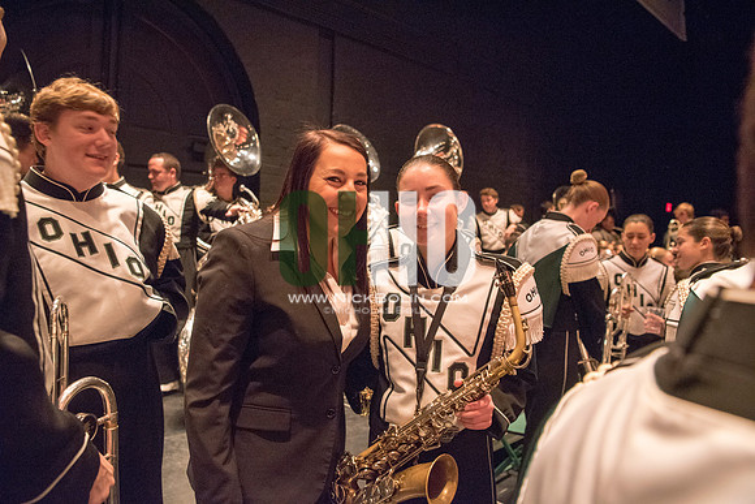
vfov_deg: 53.2
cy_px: 252
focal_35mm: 24
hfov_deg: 73.7
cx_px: 378
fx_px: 503
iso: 4000
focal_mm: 24
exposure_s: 1/60
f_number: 3.5
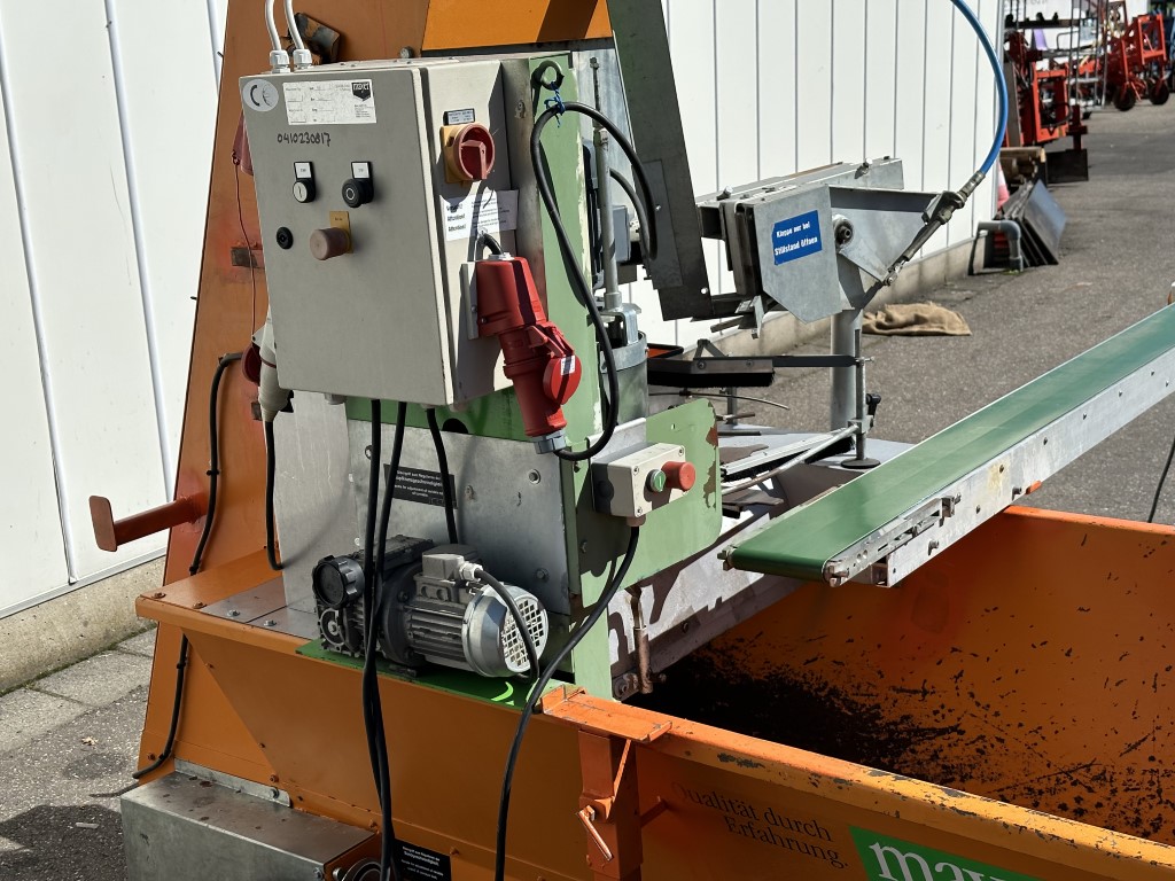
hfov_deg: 39.7
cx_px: 588
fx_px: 1629
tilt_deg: -15.3
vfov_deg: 30.3
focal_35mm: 48
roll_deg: +2.6
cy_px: 440
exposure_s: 1/4785
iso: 64
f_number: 1.78
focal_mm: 6.86
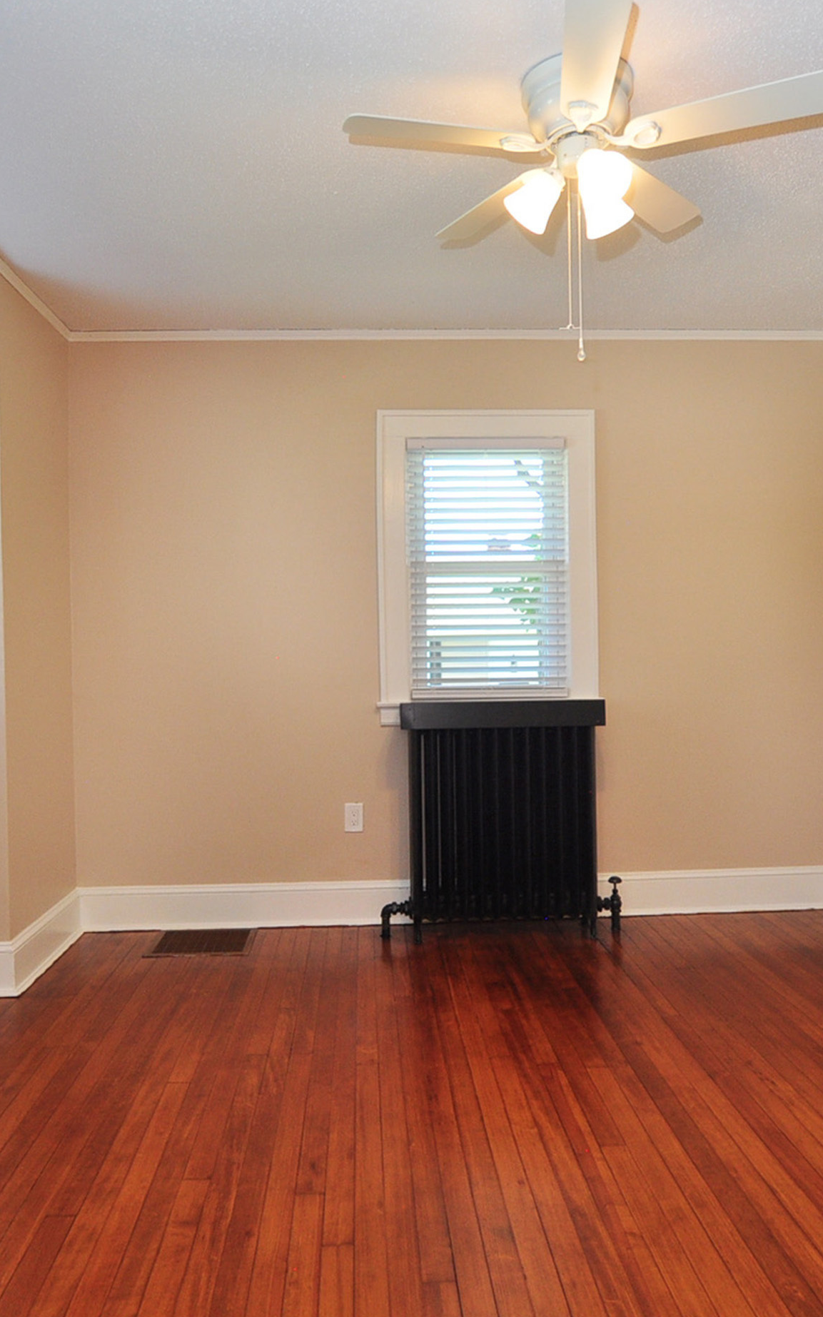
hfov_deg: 51.1
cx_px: 420
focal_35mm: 24
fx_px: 861
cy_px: 675
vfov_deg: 74.8
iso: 500
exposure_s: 1/100
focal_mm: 10
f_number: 4
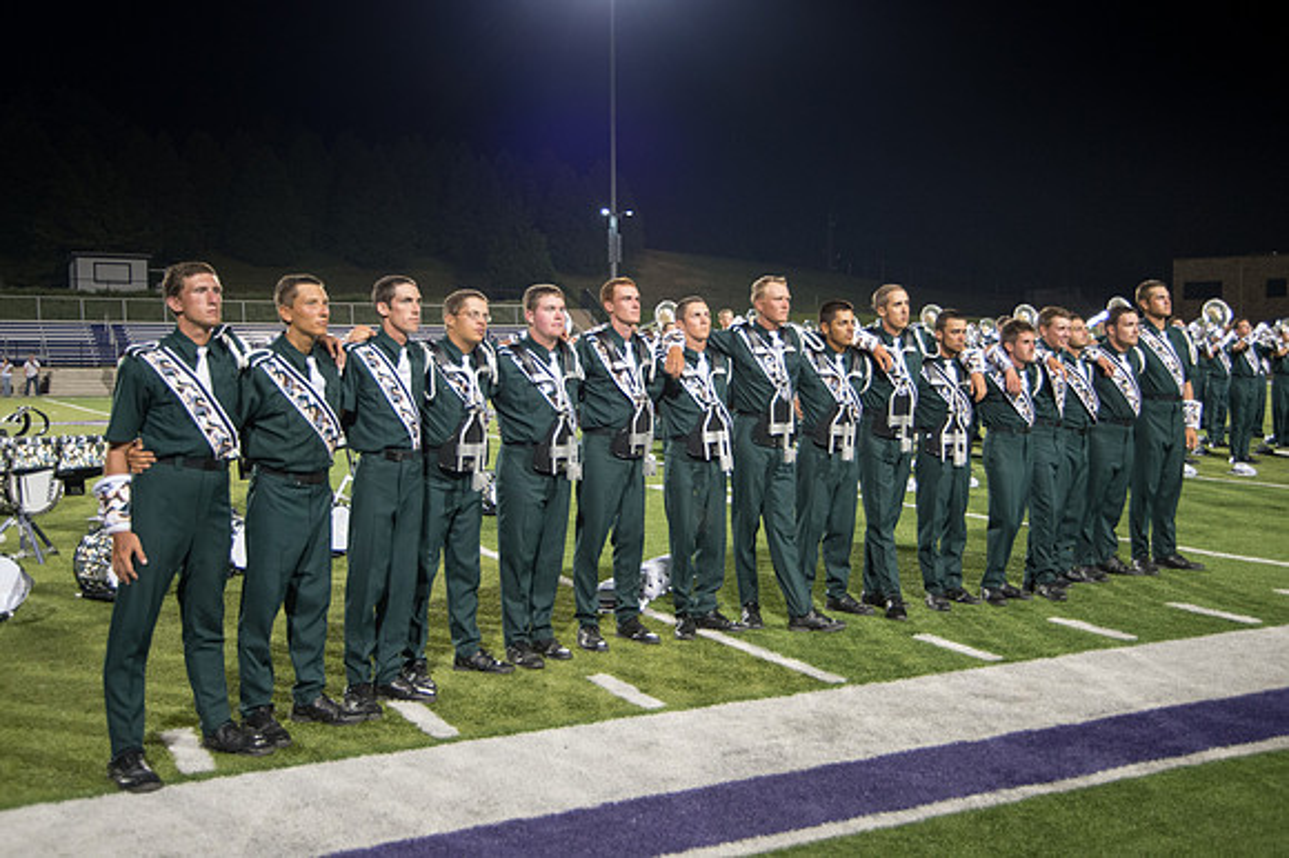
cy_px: 408
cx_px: 698
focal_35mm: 38
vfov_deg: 34.9
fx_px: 1365
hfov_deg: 50.5
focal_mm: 35
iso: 3600
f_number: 4
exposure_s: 1/160
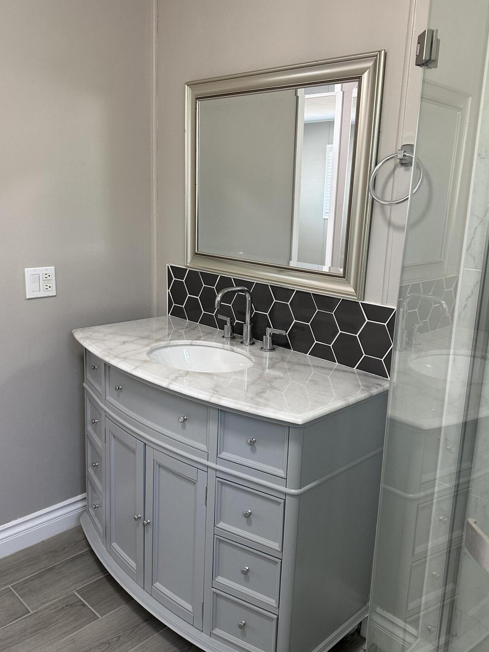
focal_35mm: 29
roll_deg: -2.9
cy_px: 319
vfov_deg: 61.7
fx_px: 546
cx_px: 243
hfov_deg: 48.2
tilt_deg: -11.5
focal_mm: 6.86
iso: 200
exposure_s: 1/120
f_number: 1.78
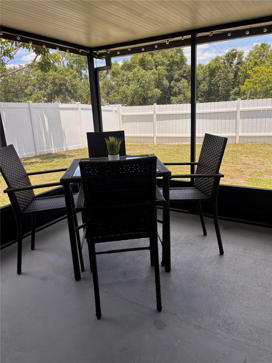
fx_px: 272
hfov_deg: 53.1
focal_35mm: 26
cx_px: 136
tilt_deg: -16.3
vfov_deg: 67.3
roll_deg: +1.4
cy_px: 182
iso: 50
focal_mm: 5.96
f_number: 1.6
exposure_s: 1/571
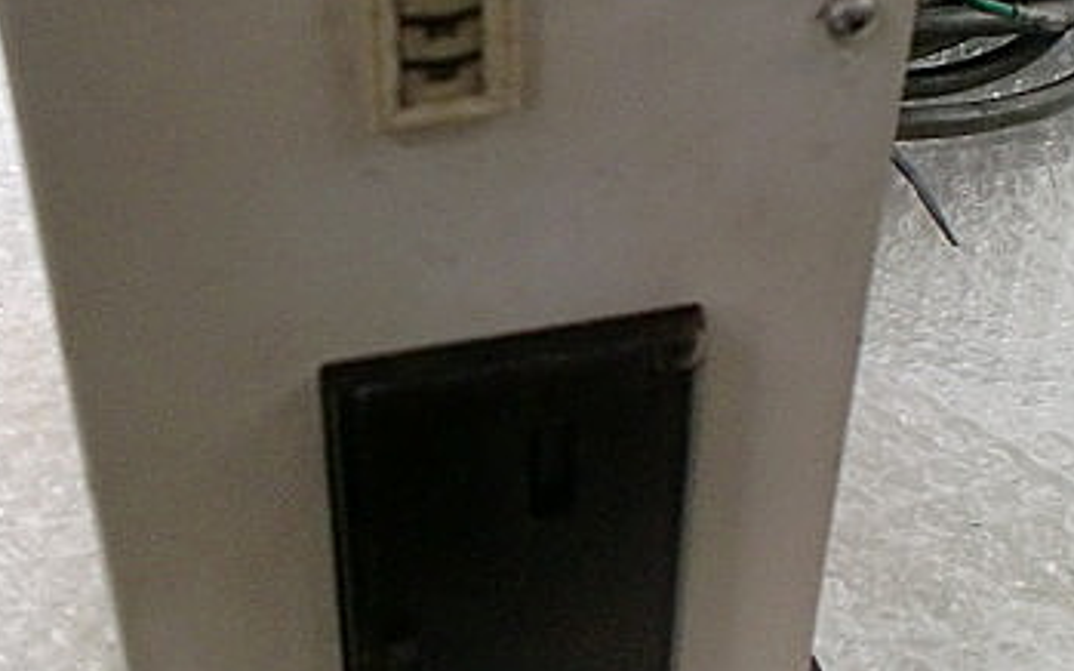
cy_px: 434
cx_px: 422
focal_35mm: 68
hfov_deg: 30.1
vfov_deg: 19.1
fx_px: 1990
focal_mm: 6.3
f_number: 3.1
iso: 320
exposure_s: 1/60
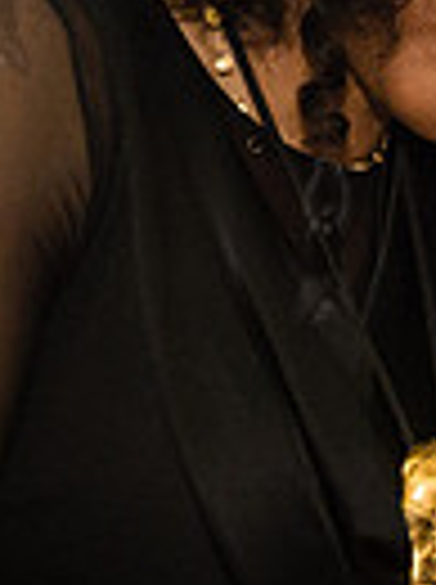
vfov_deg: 5.9
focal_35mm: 334
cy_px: 115
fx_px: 5628
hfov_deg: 4.3
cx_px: 1040
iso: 2000
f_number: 4.5
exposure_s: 1/500
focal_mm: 60
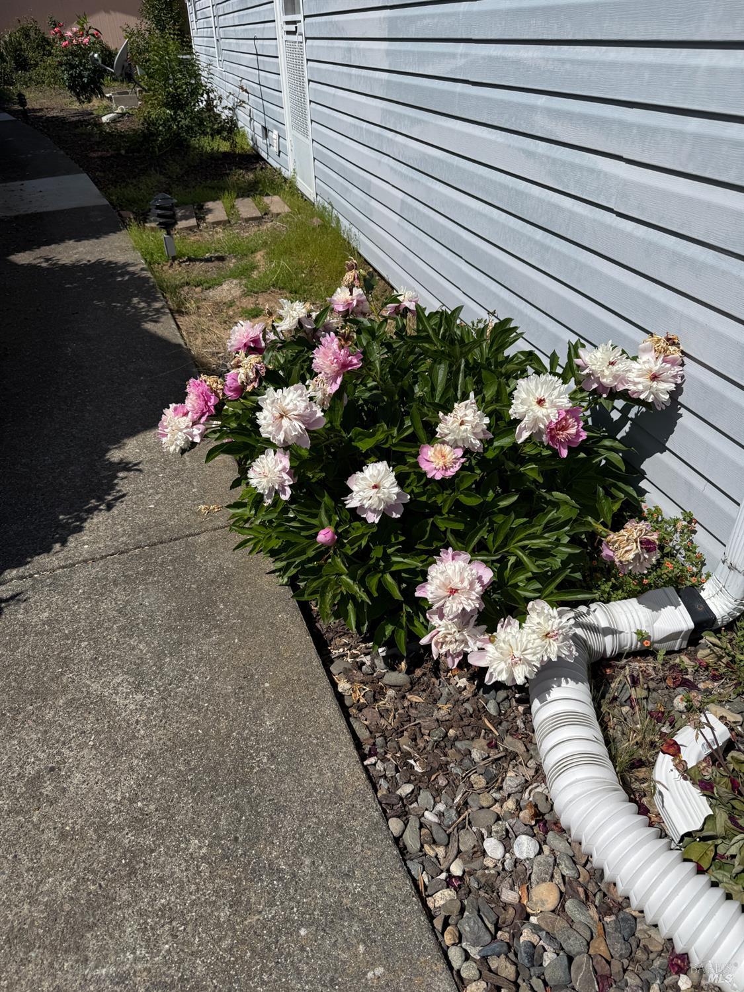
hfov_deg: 56.8
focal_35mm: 24
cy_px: 496
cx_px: 372
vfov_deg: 71.6
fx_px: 687
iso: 80
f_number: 1.78
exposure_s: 1/9091
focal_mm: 6.76
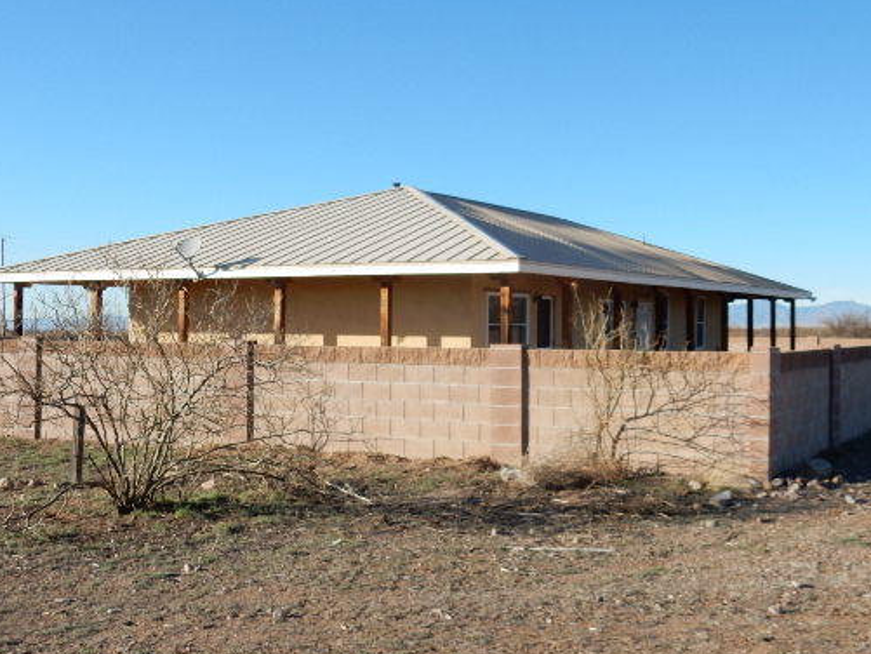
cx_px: 544
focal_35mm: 46
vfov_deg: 31.5
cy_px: 315
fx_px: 1158
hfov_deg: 40.9
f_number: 4
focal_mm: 6.4
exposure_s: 1/800
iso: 125
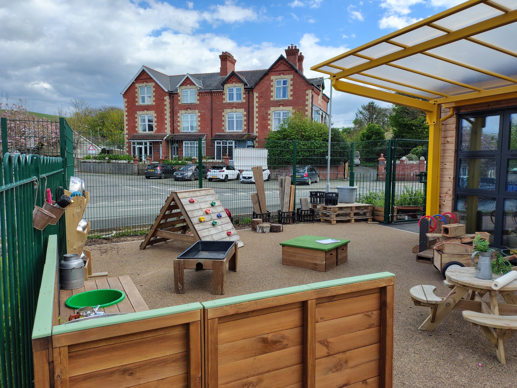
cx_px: 258
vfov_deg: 54.9
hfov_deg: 69.4
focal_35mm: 25
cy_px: 194
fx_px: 373
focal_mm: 4.71
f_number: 1.7
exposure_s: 1/1300
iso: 148
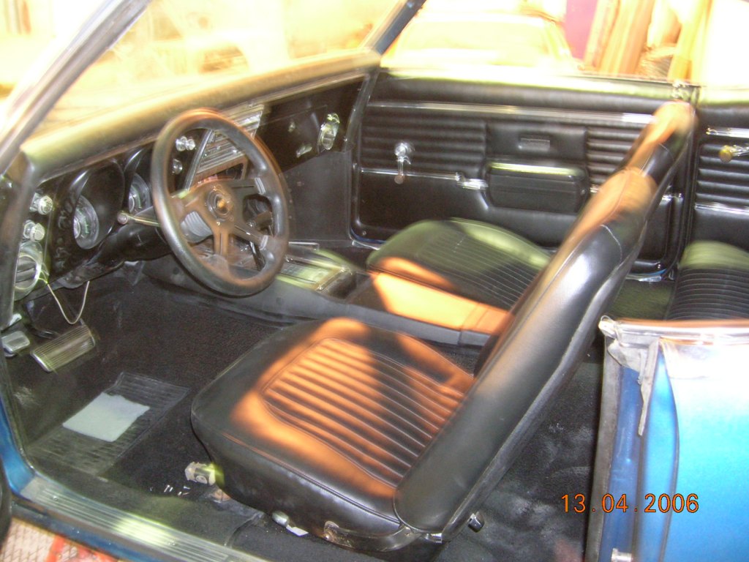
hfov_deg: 54.0
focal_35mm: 34
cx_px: 374
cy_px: 281
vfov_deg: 41.8
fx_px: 736
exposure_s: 1/1.4
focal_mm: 5.7
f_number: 2.9
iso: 200
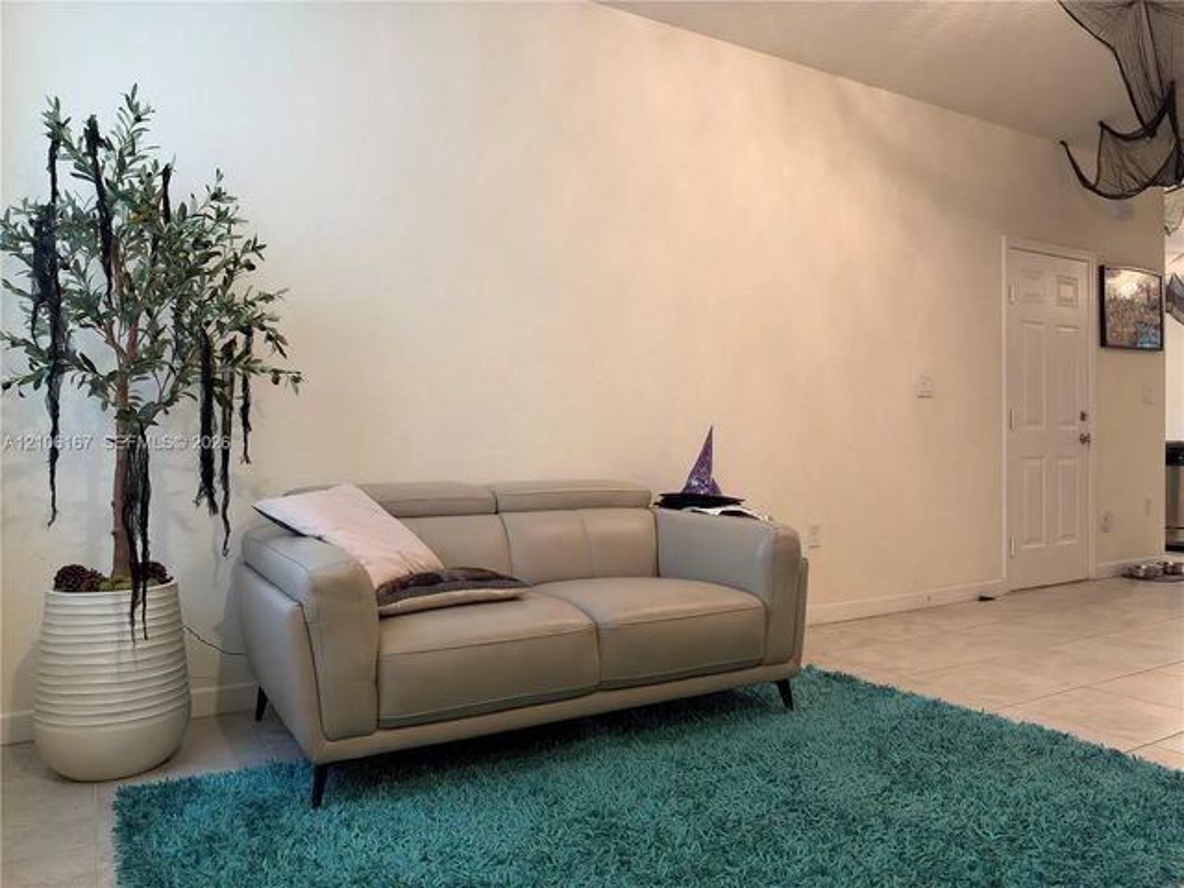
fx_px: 821
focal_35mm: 24
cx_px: 592
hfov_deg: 71.6
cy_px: 444
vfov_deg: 56.8
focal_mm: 6.93
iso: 160
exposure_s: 1/60
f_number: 1.48
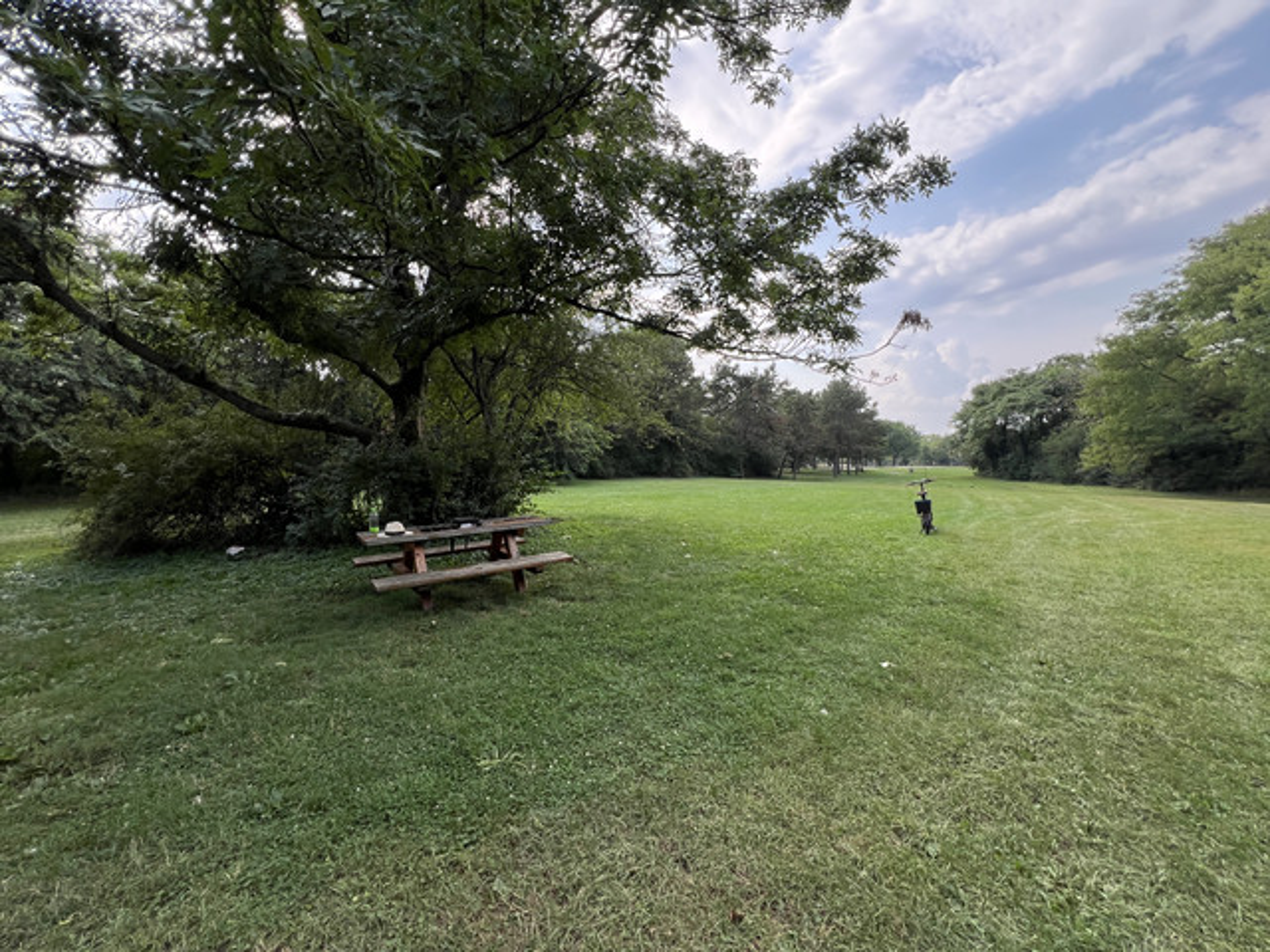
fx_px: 477
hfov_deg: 106.2
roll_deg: +0.0
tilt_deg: -1.4
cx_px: 635
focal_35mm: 13
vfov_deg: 89.9
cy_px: 476
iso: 32
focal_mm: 1.57
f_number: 1.8
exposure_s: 1/786
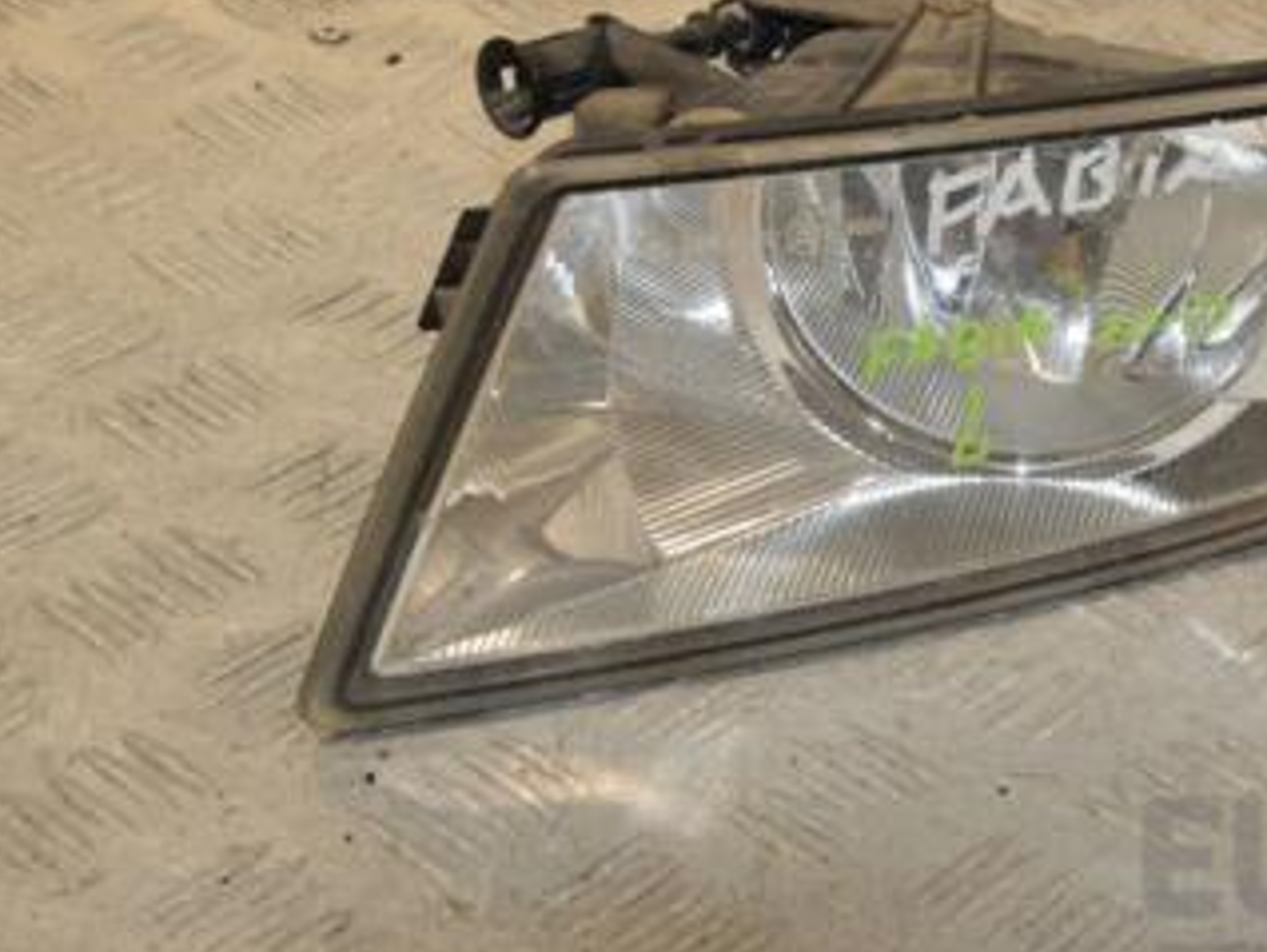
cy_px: 327
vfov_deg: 17.0
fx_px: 3187
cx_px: 1068
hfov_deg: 22.1
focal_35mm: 87
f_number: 9
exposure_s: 1/200
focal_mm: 32
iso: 800
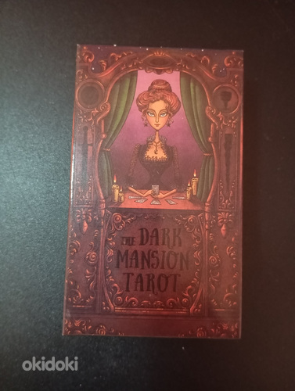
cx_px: 148
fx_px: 317
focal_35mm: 28
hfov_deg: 49.9
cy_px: 196
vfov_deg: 63.3
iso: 6968
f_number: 1.8
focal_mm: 4.22
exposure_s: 1/20
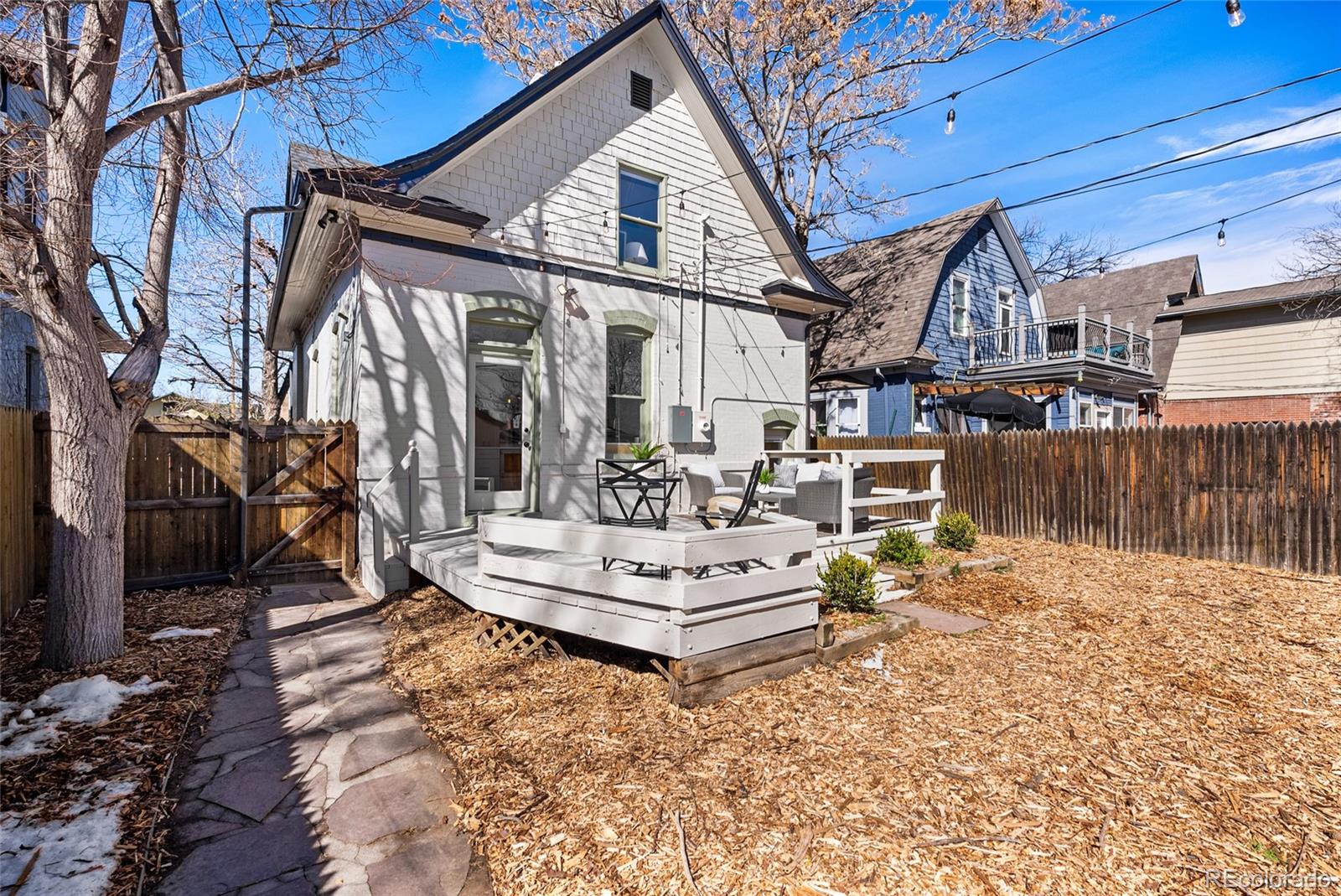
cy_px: 448
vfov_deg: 73.8
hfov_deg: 96.7
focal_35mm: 16
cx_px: 670
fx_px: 596
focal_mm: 16
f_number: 8
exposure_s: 1/400
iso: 200
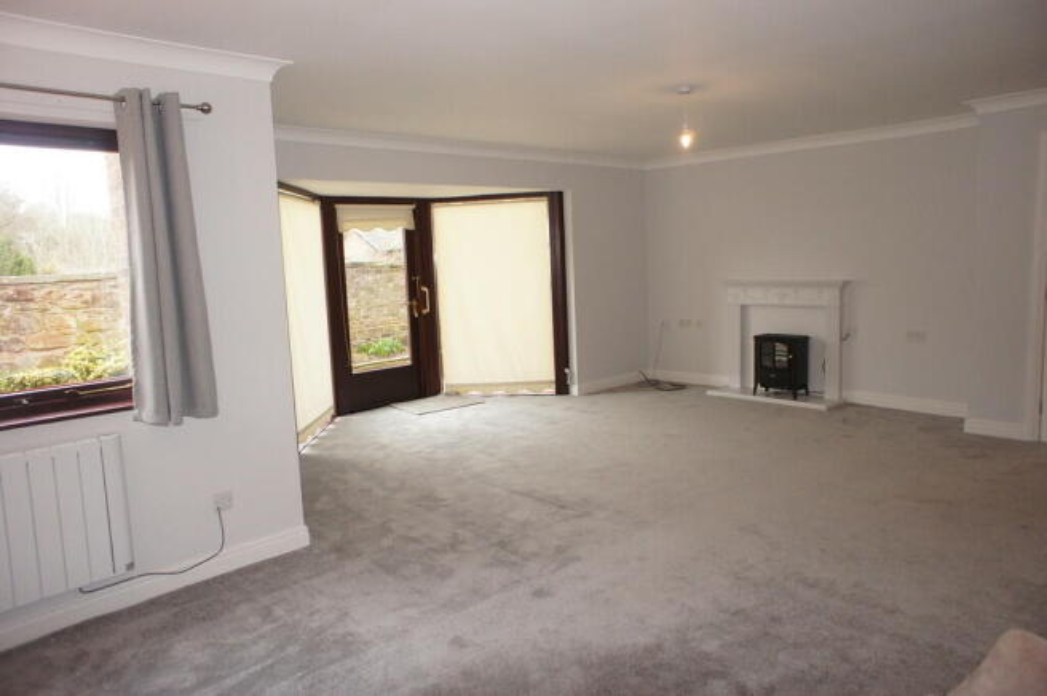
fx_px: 697
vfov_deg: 53.0
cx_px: 524
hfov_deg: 73.8
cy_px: 348
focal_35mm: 24
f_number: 4.5
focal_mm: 16
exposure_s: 1/100
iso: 800
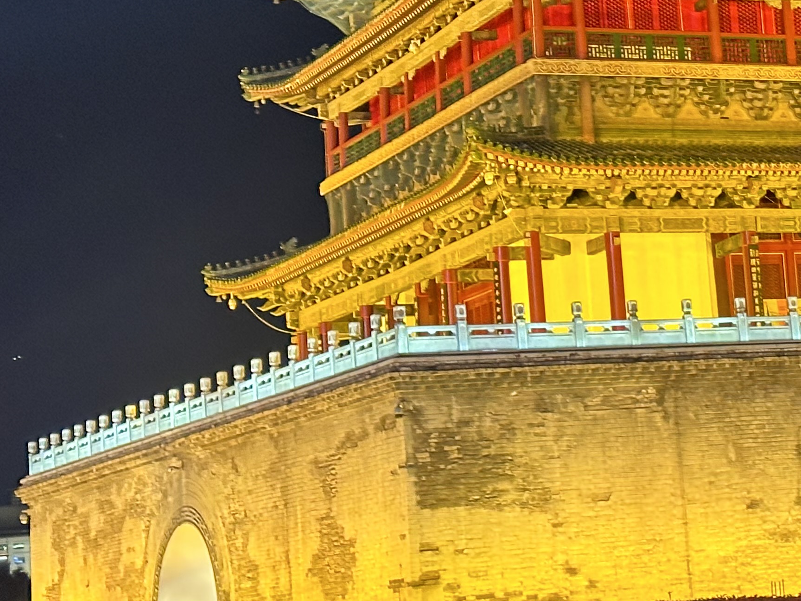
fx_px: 2592
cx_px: 913
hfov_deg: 16.9
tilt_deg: +5.6
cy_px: 276
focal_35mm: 112
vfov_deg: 13.2
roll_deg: +3.7
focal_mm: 6.86
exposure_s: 1/33
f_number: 1.78
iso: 250
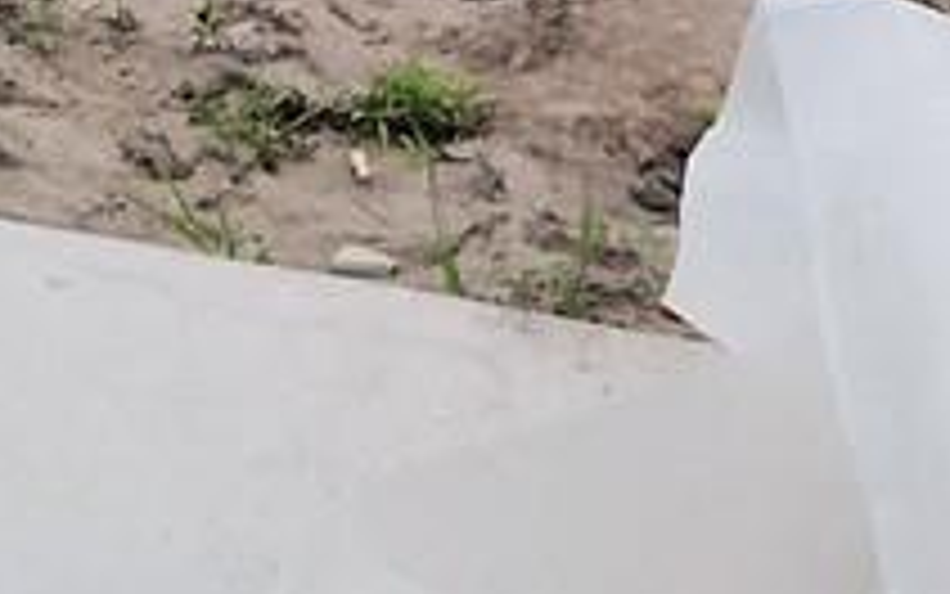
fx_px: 4791
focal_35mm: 185
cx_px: -621
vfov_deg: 5.8
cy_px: -2002
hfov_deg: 10.8
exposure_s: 1/1433
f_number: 1.8
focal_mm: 5.4
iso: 20
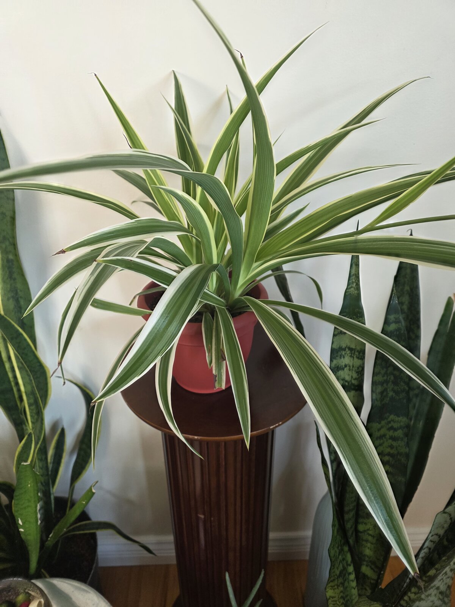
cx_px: 228
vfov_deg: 73.9
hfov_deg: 58.9
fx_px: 403
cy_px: 304
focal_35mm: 23
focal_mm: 6.3
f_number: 1.7
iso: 250
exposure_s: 1/120
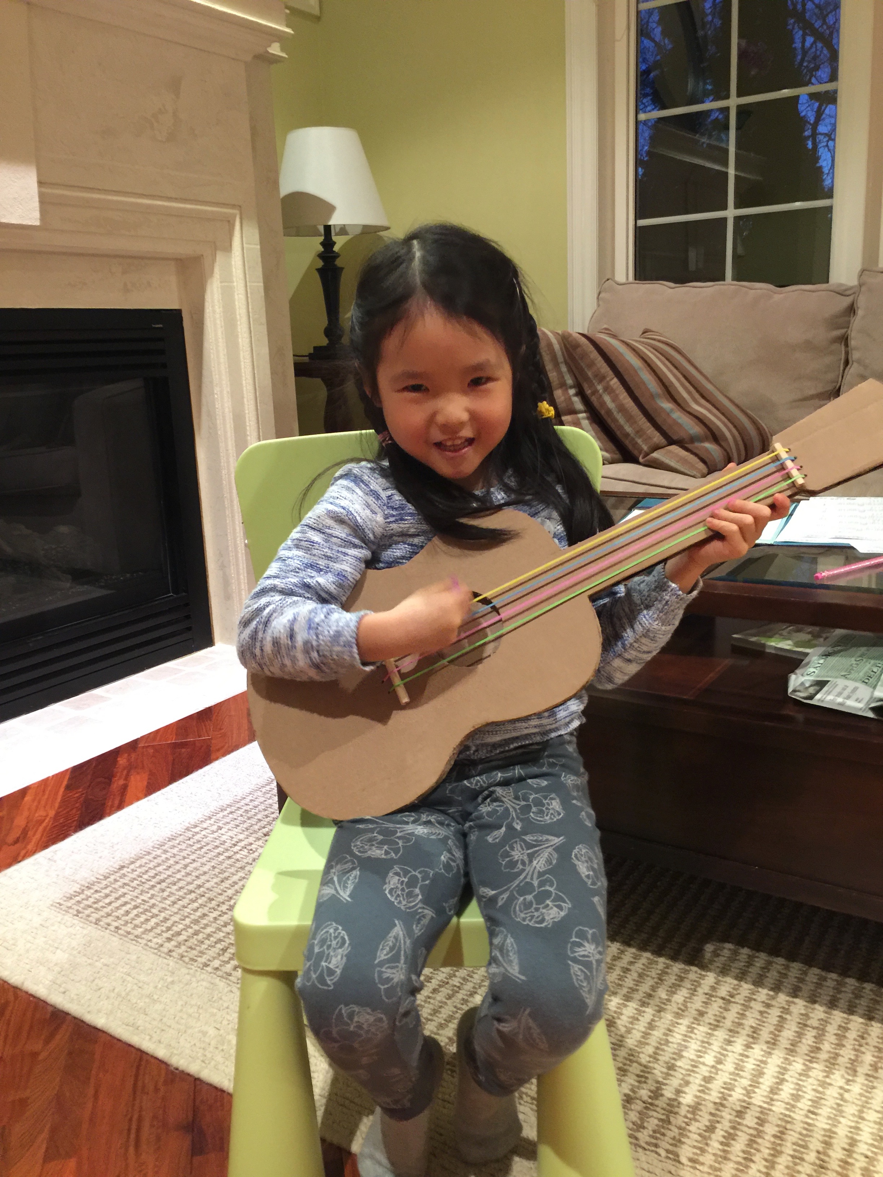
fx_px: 986
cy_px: 588
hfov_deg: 48.2
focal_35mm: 29
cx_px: 442
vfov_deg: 61.7
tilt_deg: -12.9
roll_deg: +1.7
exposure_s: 1/4
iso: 100
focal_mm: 4.15
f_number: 2.2
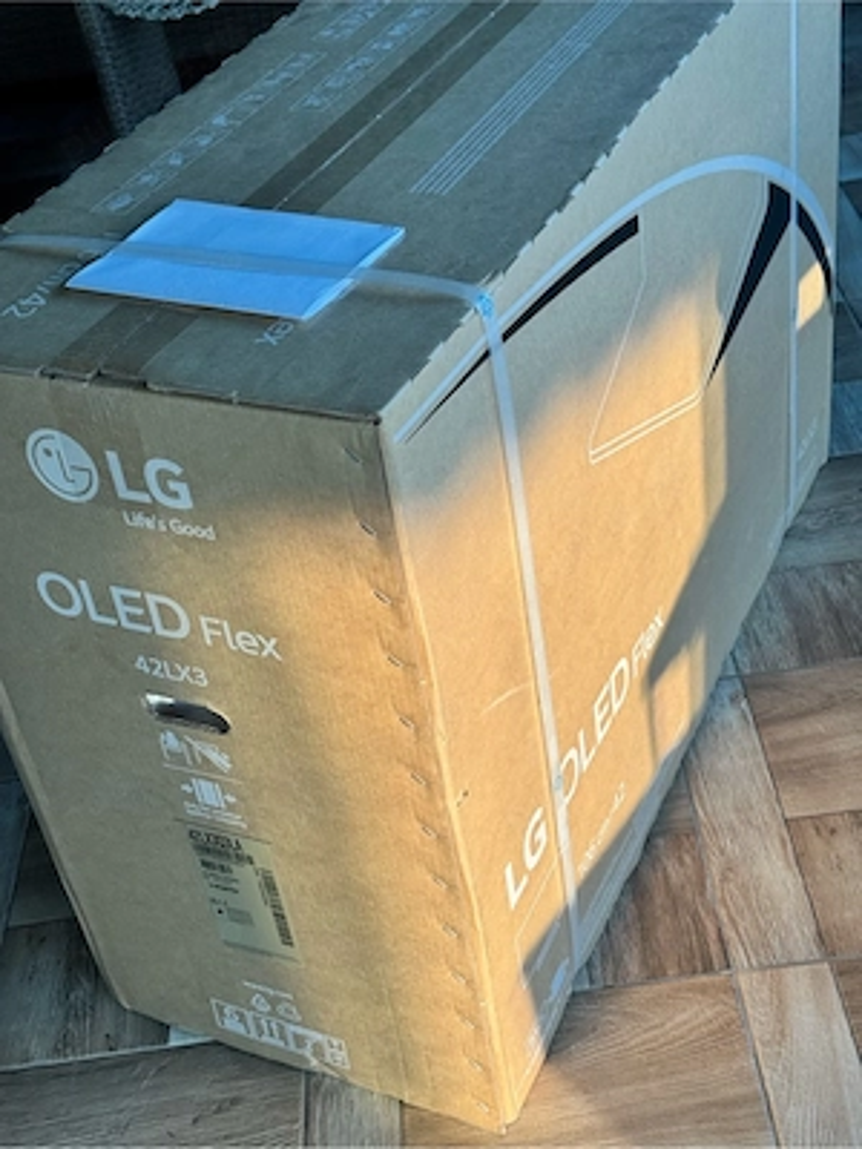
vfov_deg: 39.7
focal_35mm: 48
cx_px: 431
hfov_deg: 30.3
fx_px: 1594
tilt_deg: -37.3
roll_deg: +10.6
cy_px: 574
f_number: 1.78
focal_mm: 6.76
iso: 64
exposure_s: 1/296
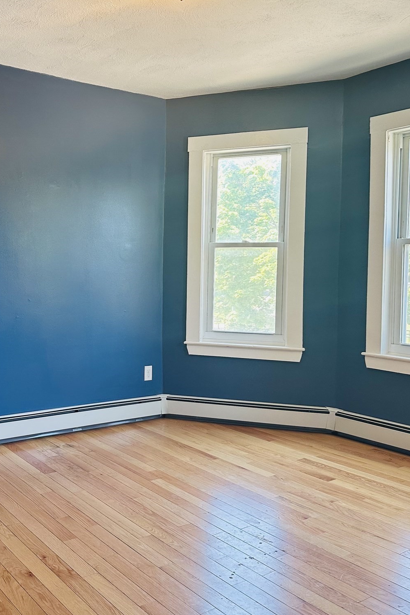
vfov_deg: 55.8
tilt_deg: -2.0
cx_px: 86
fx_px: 581
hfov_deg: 37.6
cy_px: 303
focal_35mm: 34
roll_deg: -0.8
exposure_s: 1/120
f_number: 1.78
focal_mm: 6.86
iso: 160
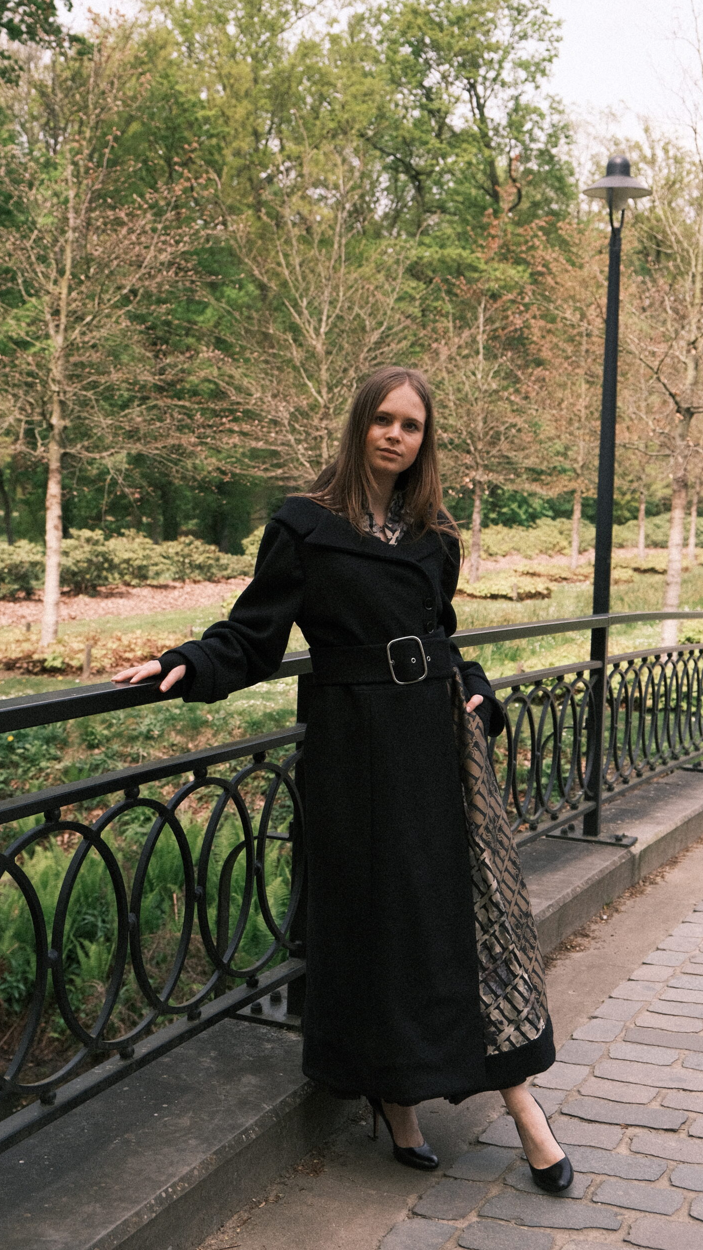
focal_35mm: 45
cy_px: 627
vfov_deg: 45.5
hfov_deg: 26.5
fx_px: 1491
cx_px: 342
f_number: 3.6
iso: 500
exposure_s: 1/1600
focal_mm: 27.7
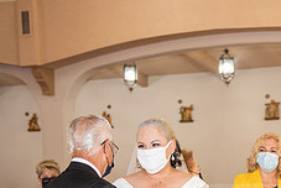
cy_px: 213
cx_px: 275
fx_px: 758
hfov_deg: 20.4
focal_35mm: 97
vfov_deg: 13.8
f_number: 2.8
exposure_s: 1/160
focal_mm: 38
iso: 1000
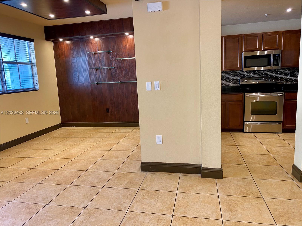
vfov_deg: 53.1
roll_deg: +2.7
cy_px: 113
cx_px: 151
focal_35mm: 26
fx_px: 227
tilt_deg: -9.3
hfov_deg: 67.3
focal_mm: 4.25
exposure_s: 1/60
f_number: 1.8
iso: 125
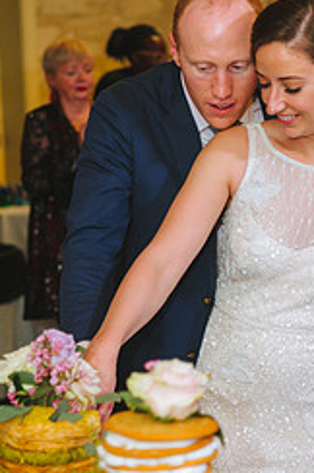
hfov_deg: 14.2
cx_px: 166
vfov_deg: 21.3
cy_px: 244
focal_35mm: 96
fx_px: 1259
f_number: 2.8
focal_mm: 52
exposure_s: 1/80
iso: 2000
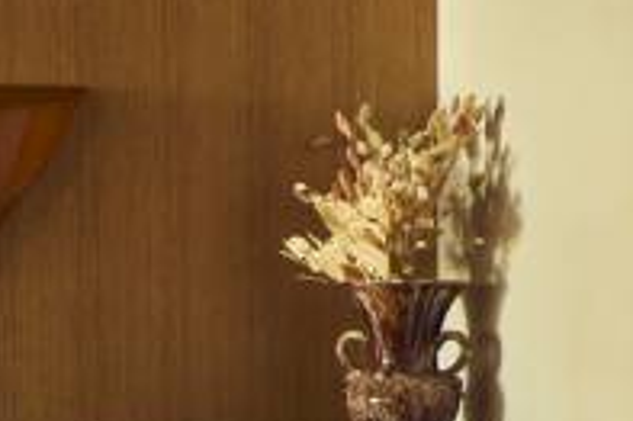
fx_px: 3426
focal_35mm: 195
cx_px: -980
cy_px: 289
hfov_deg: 9.2
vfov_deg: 7.0
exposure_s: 5
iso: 400
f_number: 8
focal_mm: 32
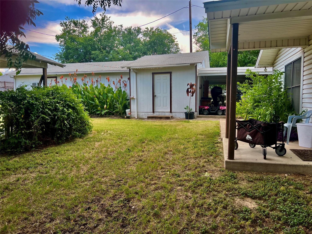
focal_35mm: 26
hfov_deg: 67.3
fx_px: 234
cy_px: 117
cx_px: 156
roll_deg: +0.0
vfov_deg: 53.1
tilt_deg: -4.6
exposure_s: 1/446
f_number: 1.5
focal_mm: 5.7
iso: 50
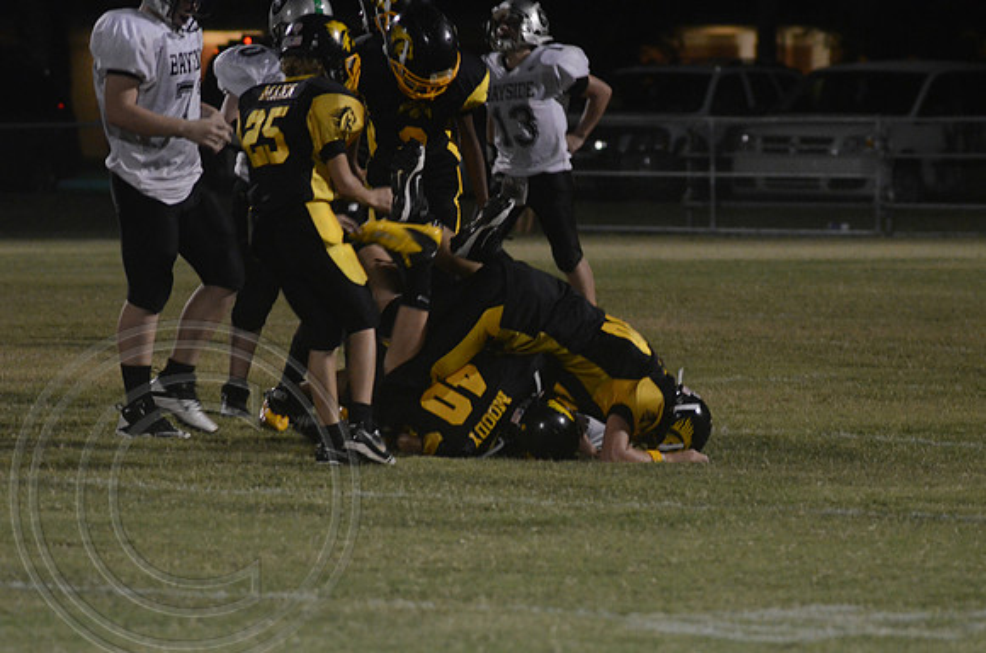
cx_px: 493
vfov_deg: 4.6
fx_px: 8199
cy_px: 326
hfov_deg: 6.9
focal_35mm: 300
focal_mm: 200
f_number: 5.6
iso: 3200
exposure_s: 1/160
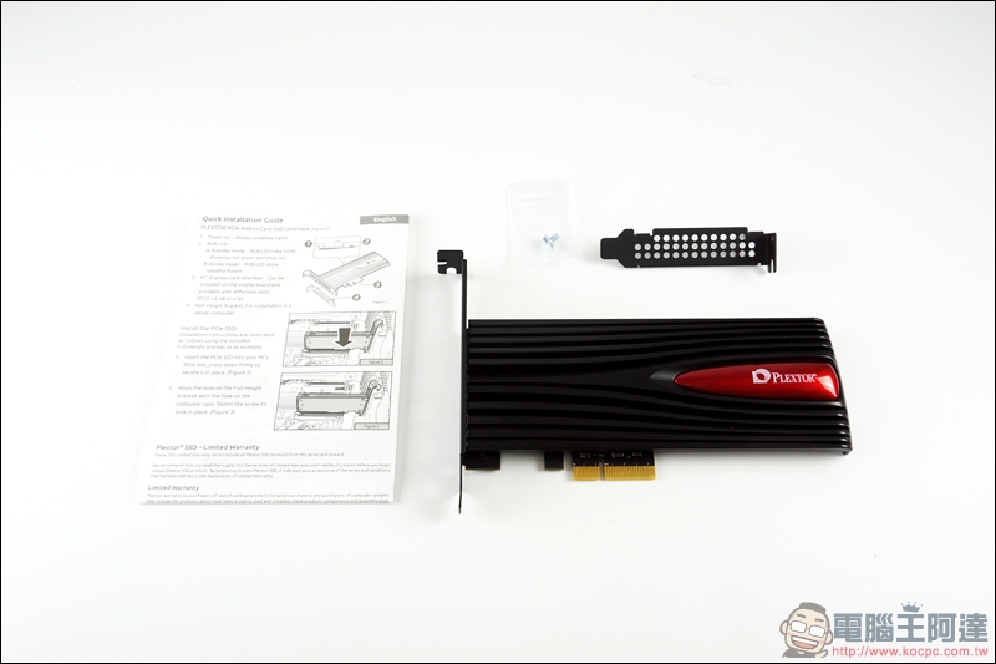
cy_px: 332
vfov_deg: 43.6
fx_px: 830
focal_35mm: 30
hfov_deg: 61.9
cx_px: 498
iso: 400
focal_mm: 20
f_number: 16
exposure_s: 1/2.5
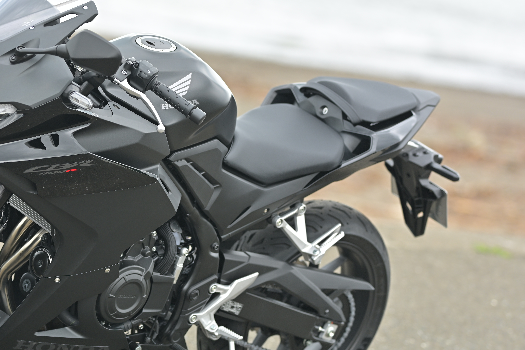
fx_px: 2931
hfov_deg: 10.2
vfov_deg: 6.8
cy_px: 173
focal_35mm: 201
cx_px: 143
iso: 160
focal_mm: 135
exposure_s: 1/800
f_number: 2.8
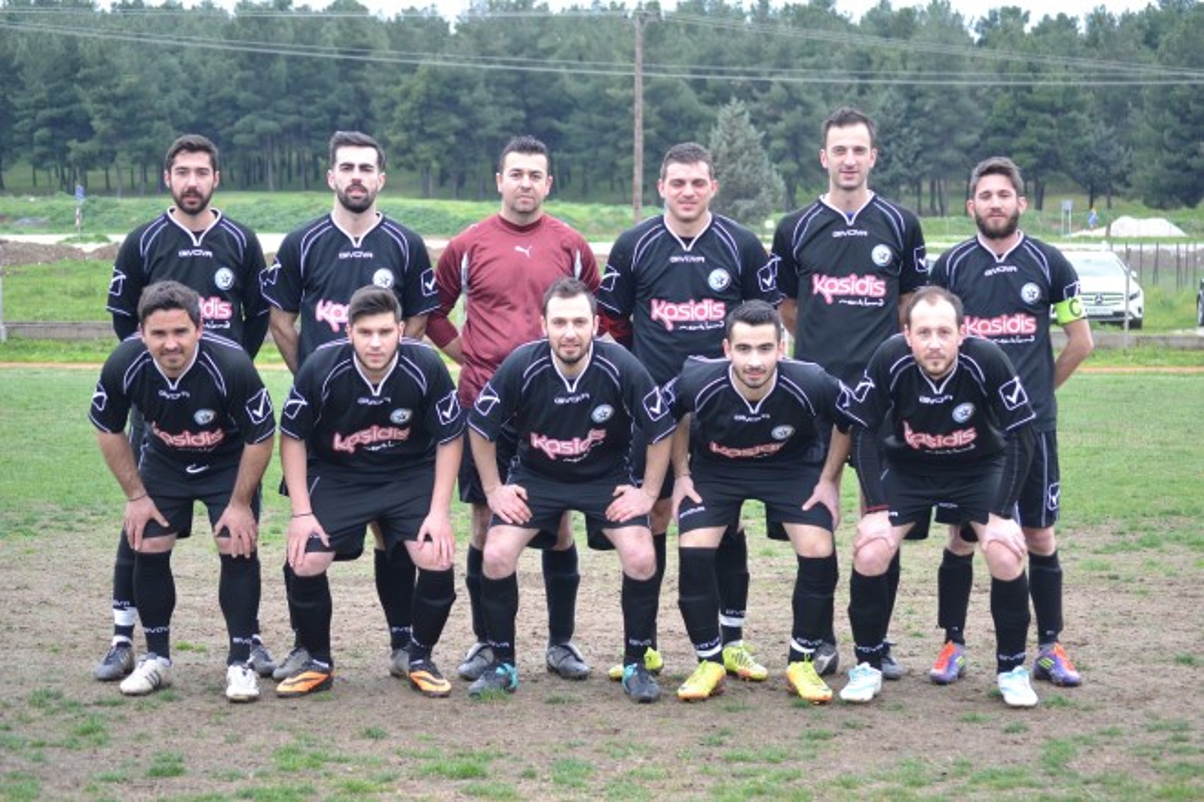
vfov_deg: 14.7
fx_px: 3110
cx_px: 602
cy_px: 401
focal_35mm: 93
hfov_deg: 21.9
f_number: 4.2
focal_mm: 62
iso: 800
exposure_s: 1/500
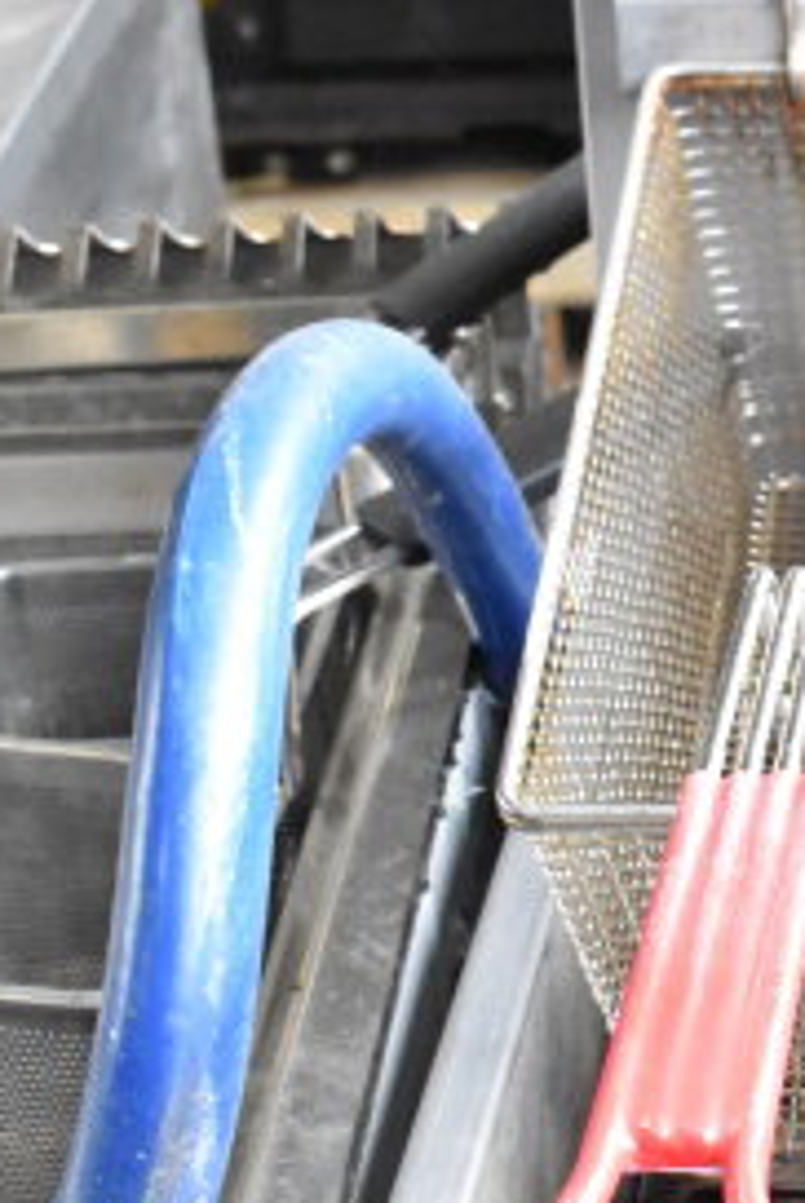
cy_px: 754
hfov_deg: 12.4
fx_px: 3483
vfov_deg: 19.6
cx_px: 1309
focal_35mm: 104
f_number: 10
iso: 6400
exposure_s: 1/400
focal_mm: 31
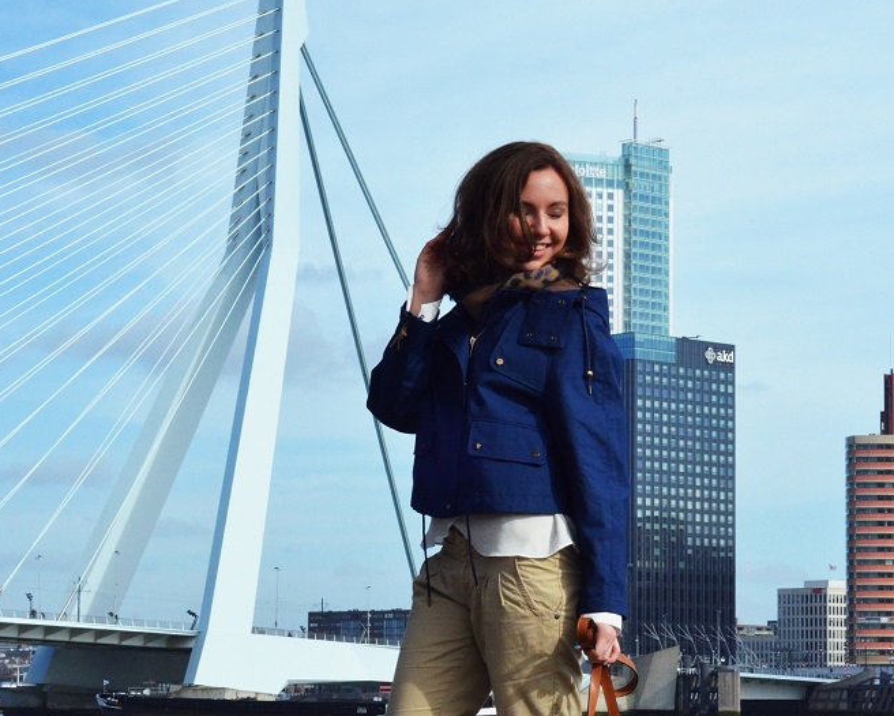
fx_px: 2832
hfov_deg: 17.9
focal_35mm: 107
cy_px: 458
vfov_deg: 14.4
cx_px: 444
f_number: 18
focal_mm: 50
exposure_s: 1/1250
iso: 2000
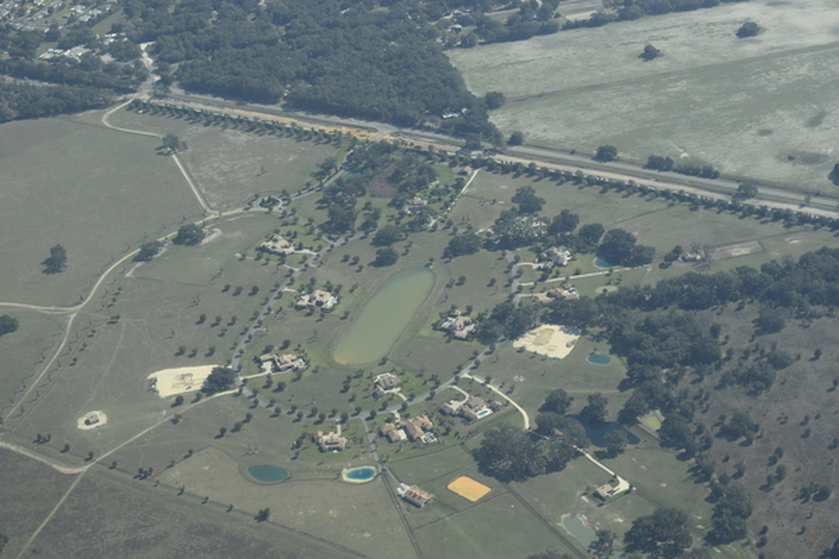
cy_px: 280
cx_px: 420
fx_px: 1923
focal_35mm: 82
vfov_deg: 16.6
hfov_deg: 24.6
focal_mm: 55
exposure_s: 1/320
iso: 200
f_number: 9
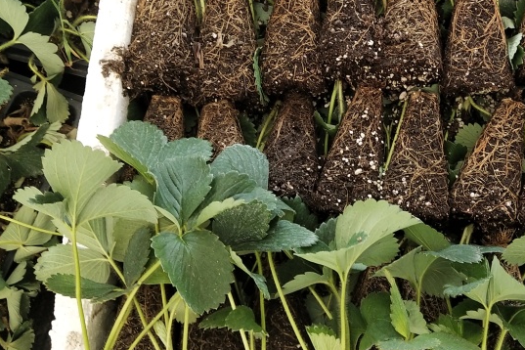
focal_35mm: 62
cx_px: 377
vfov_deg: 21.8
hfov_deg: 31.9
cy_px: 101
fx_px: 904
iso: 70
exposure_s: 1/100
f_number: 1.8
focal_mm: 3.95
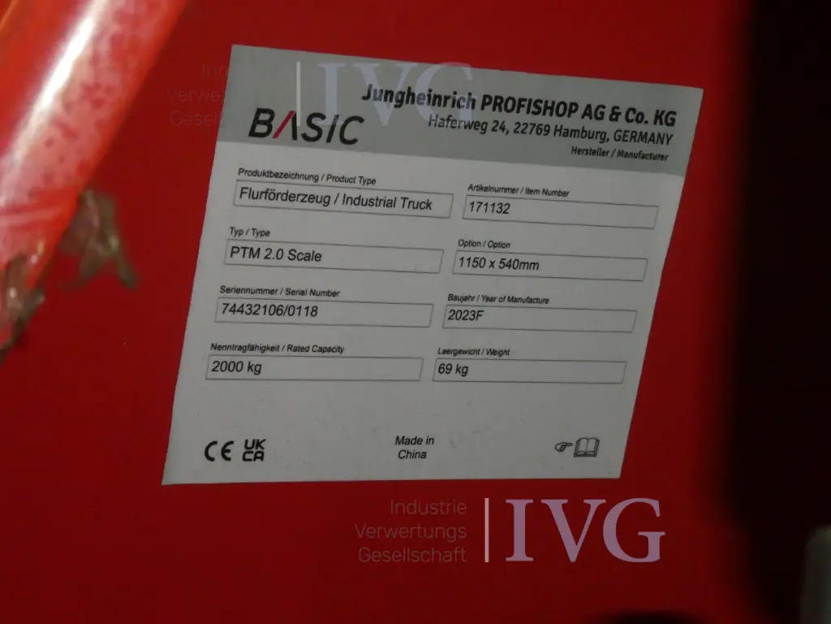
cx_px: 416
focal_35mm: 84
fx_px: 2017
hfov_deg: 23.3
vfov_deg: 17.6
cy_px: 312
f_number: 4.8
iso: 800
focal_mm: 15
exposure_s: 1/60
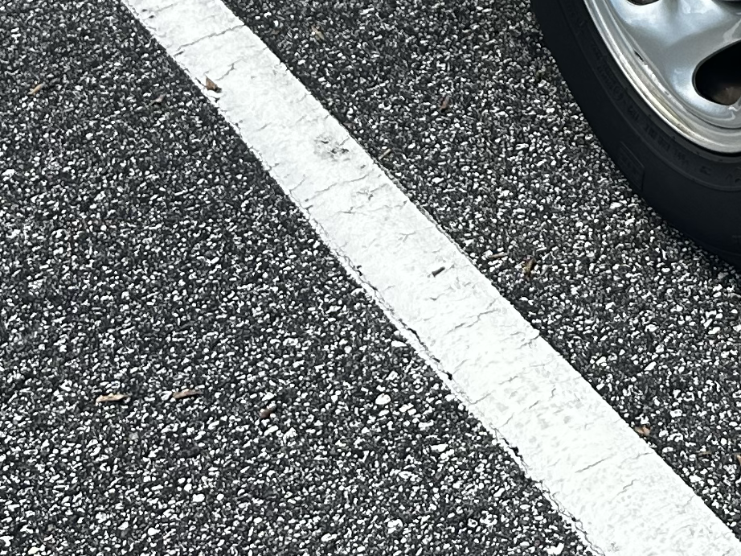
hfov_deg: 17.9
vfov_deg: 12.2
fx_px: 2247
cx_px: 864
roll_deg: +0.1
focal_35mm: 105
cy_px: -624
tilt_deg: -21.7
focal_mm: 6.86
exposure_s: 1/1517
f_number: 1.78
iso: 80
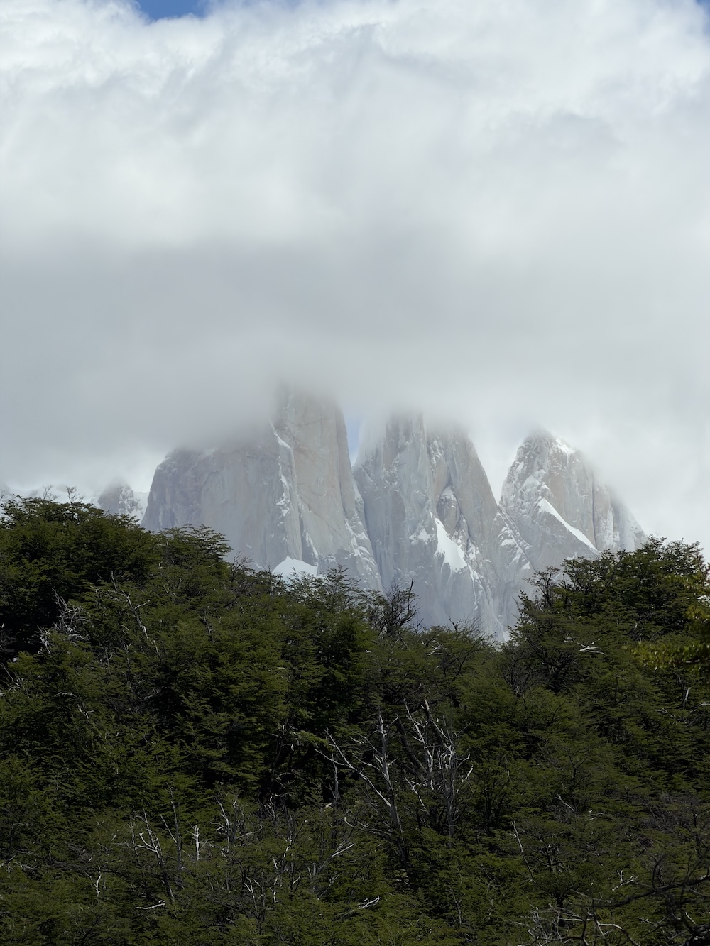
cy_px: 473
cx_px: 355
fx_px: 5469
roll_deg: +0.3
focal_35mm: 200
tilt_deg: +9.4
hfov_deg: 7.4
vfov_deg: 9.9
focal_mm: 16.89
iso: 16
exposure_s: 1/1337
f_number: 2.8
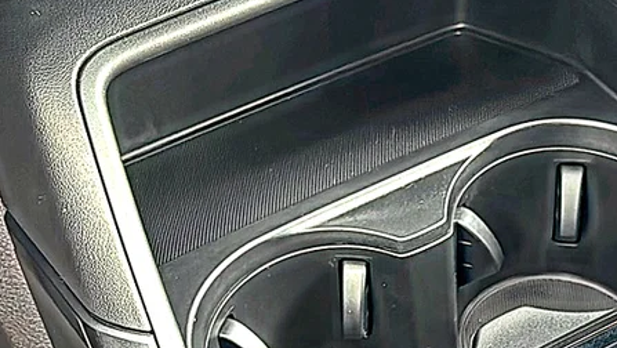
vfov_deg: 16.1
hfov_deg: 28.0
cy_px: 205
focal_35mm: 75
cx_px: 417
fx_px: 1228
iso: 200
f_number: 1.78
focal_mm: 6.86
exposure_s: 1/150
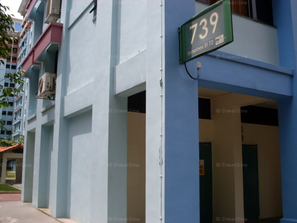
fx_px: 326
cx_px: 148
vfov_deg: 37.7
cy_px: 112
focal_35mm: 38
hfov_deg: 49.0
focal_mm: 6.3
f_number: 8.4
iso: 80
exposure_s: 1/125
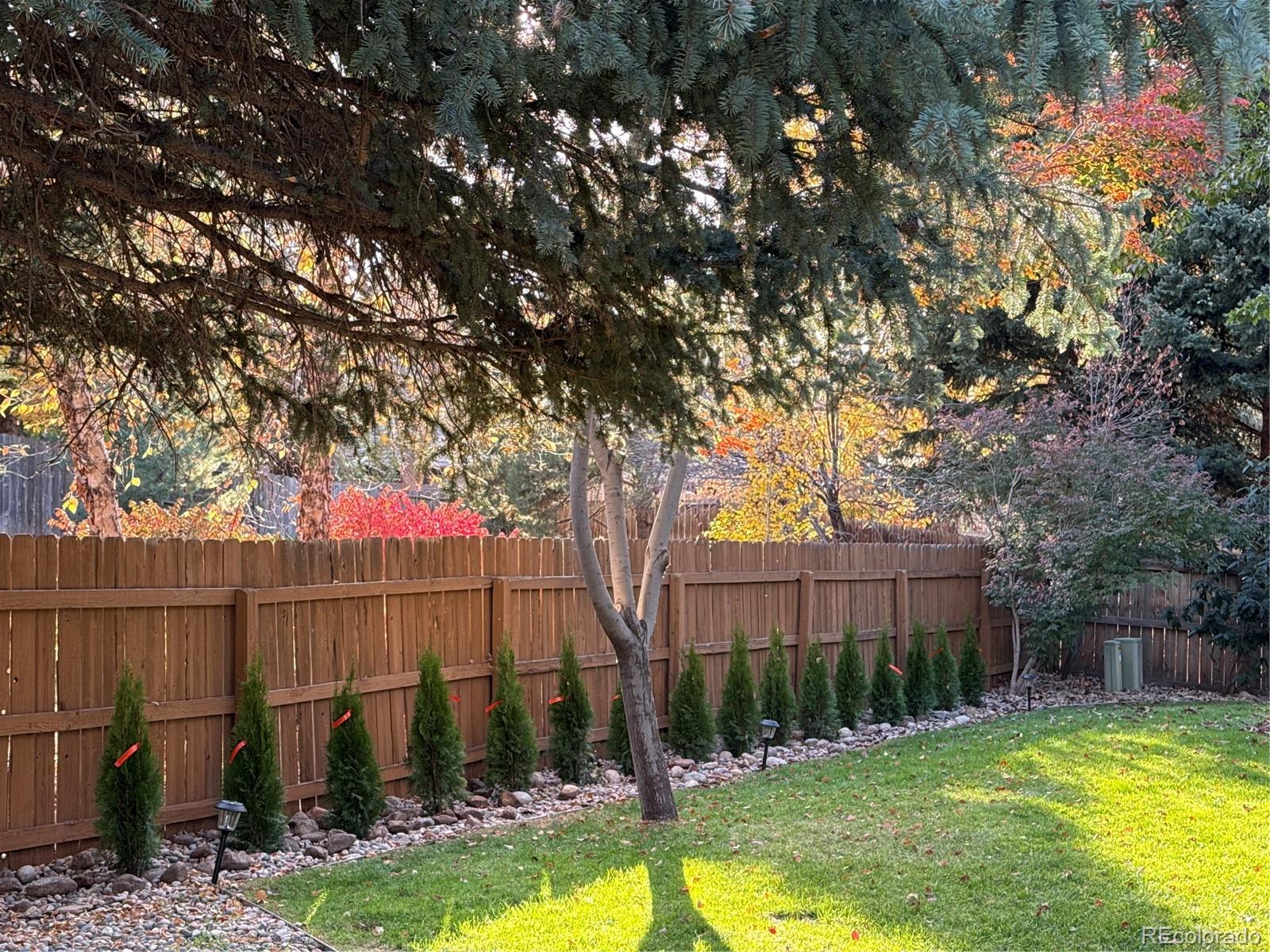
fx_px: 1761
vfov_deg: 30.3
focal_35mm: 48
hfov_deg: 39.7
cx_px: 635
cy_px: 476
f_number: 1.78
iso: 50
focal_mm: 6.76
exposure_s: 1/122
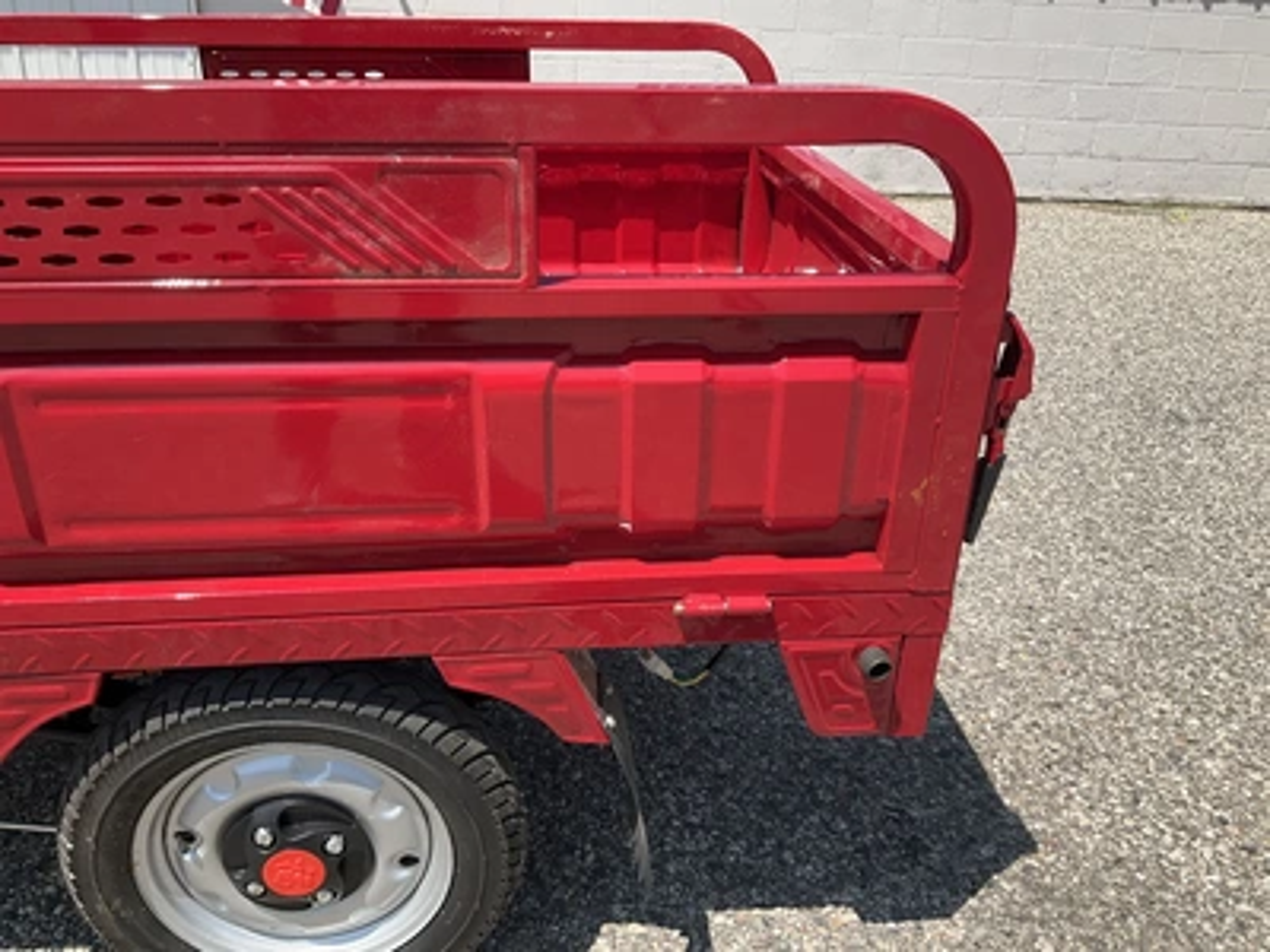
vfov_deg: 48.2
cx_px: 635
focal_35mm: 29
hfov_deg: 61.7
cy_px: 476
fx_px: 1064
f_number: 1.8
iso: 25
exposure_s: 1/1279
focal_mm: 3
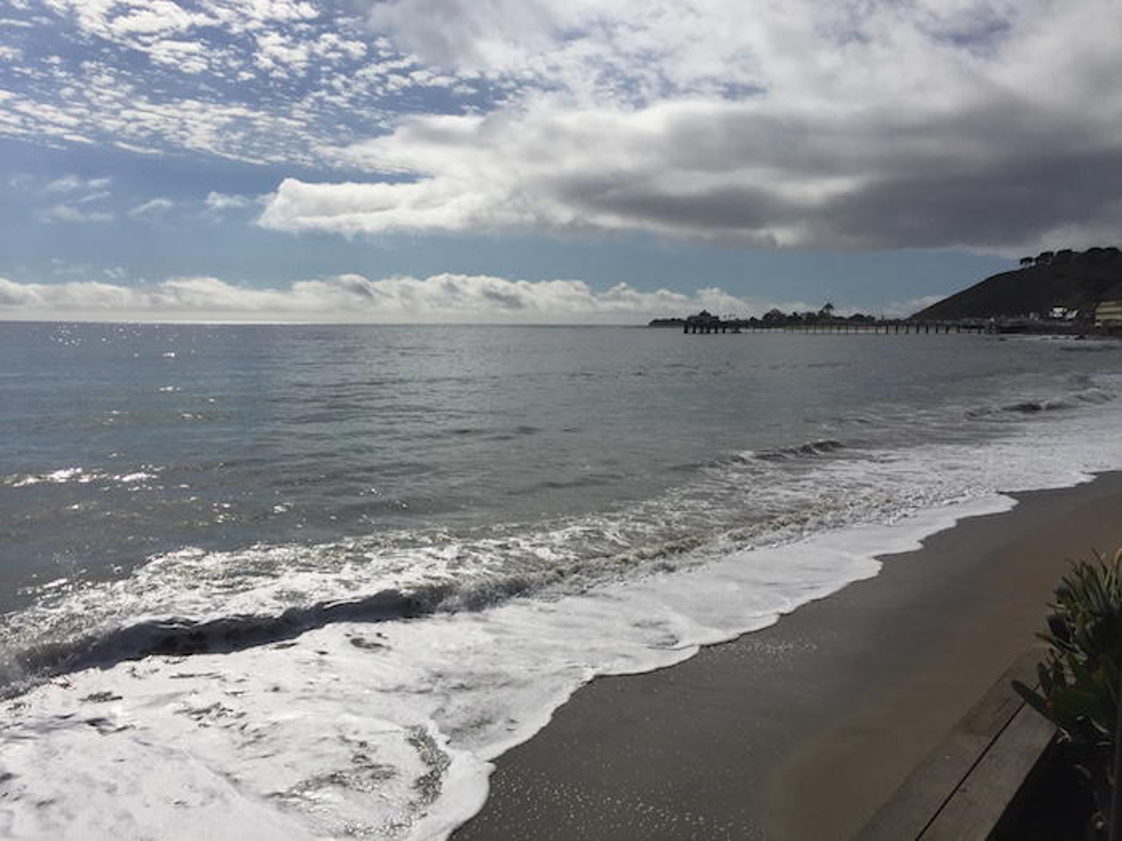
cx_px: 561
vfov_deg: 48.2
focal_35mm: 29
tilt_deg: -6.4
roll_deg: -0.7
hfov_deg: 61.7
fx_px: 940
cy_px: 420
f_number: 2.2
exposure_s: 1/13333
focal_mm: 4.15
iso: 32
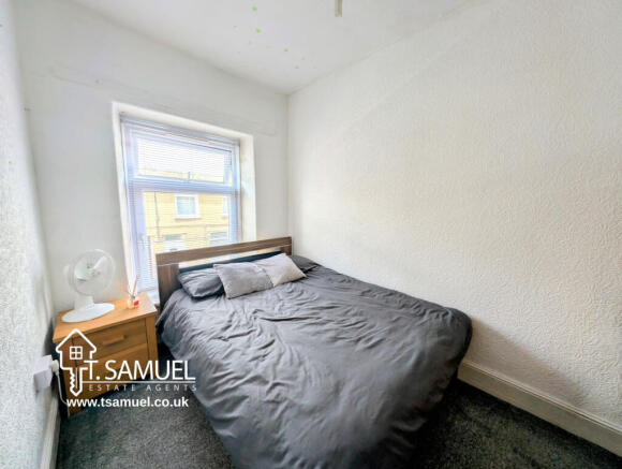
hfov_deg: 110.4
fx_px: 216
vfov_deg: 94.7
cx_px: 311
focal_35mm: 12
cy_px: 234
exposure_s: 1/182
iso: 39
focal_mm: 2.23
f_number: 1.95
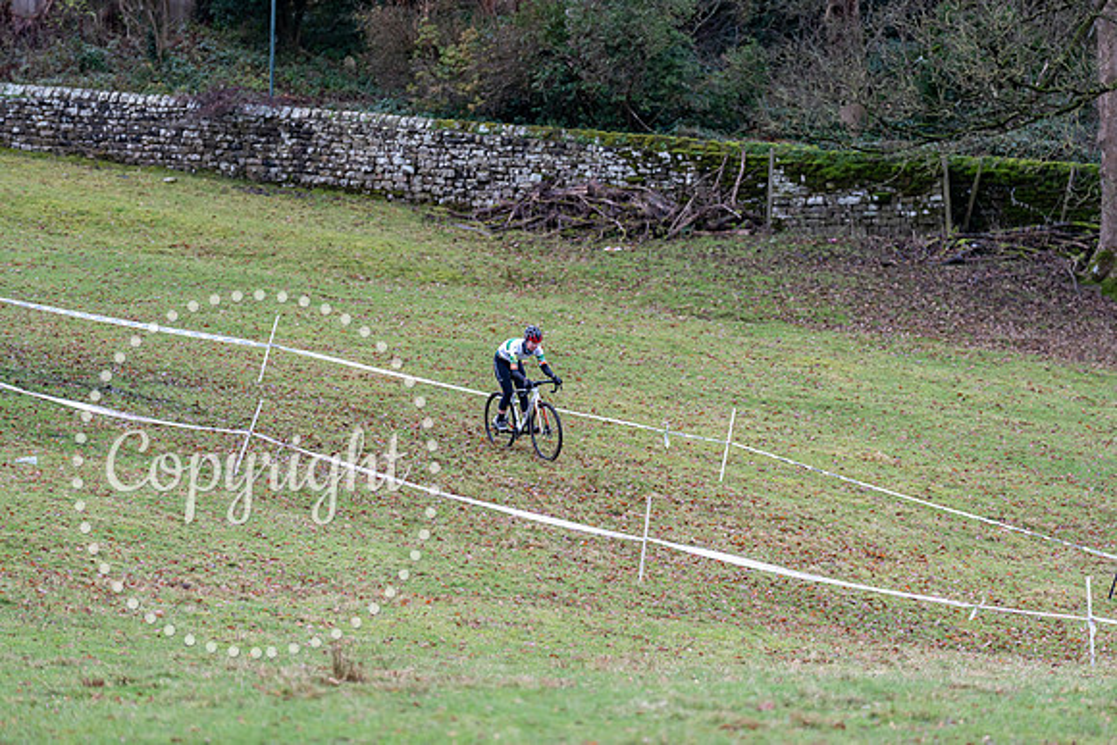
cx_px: 558
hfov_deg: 10.3
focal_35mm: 200
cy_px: 372
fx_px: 6207
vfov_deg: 6.9
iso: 1250
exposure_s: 1/1000
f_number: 3.2
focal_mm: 200
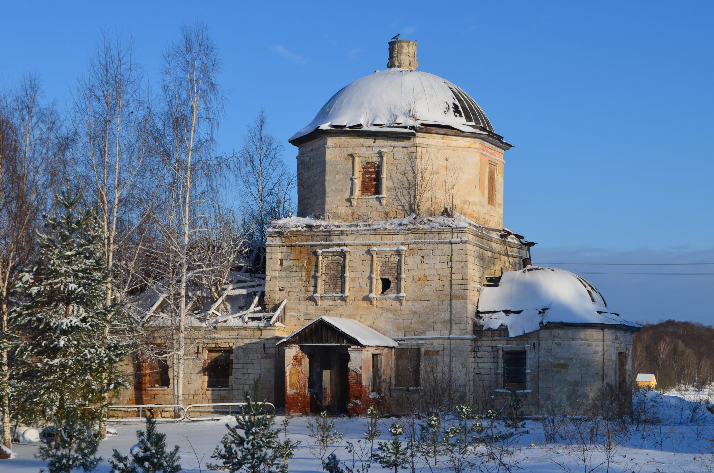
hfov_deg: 26.0
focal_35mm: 78
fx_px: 1544
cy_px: 236
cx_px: 357
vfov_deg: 17.4
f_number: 13
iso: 100
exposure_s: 1/200
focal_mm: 52
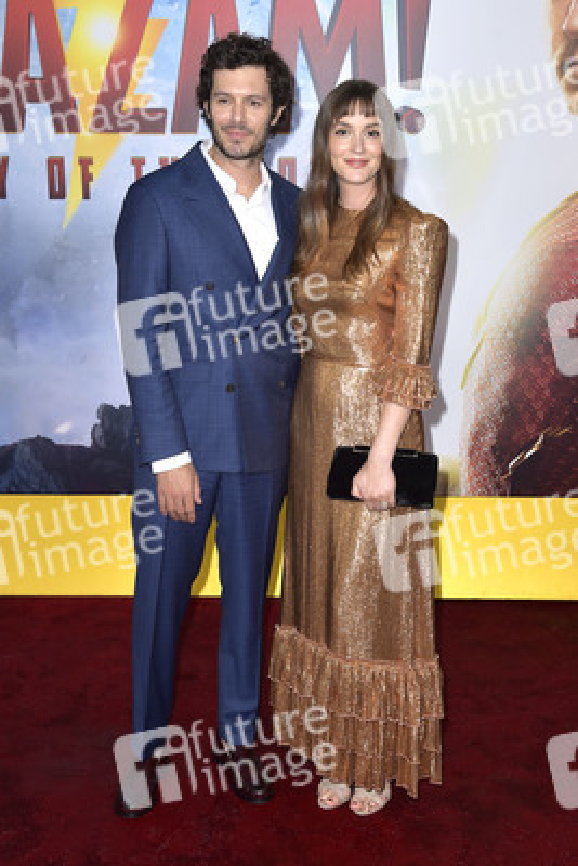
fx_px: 1059
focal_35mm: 44
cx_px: 289
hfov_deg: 30.5
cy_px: 433
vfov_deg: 44.5
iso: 320
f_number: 6.3
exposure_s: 1/250
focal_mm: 44
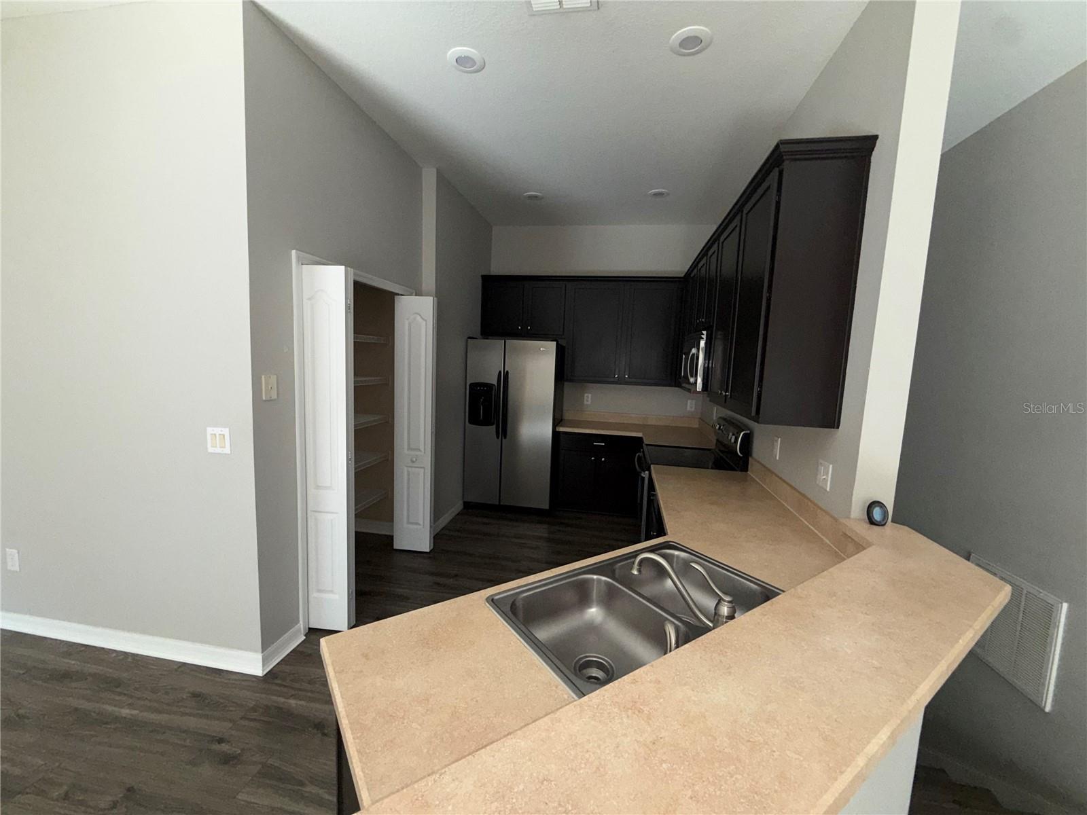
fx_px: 440
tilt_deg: -6.3
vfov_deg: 85.7
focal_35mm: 14
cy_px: 408
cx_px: 544
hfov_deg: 102.1
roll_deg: -2.8
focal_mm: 2.22
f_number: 2.2
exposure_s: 1/103
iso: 80
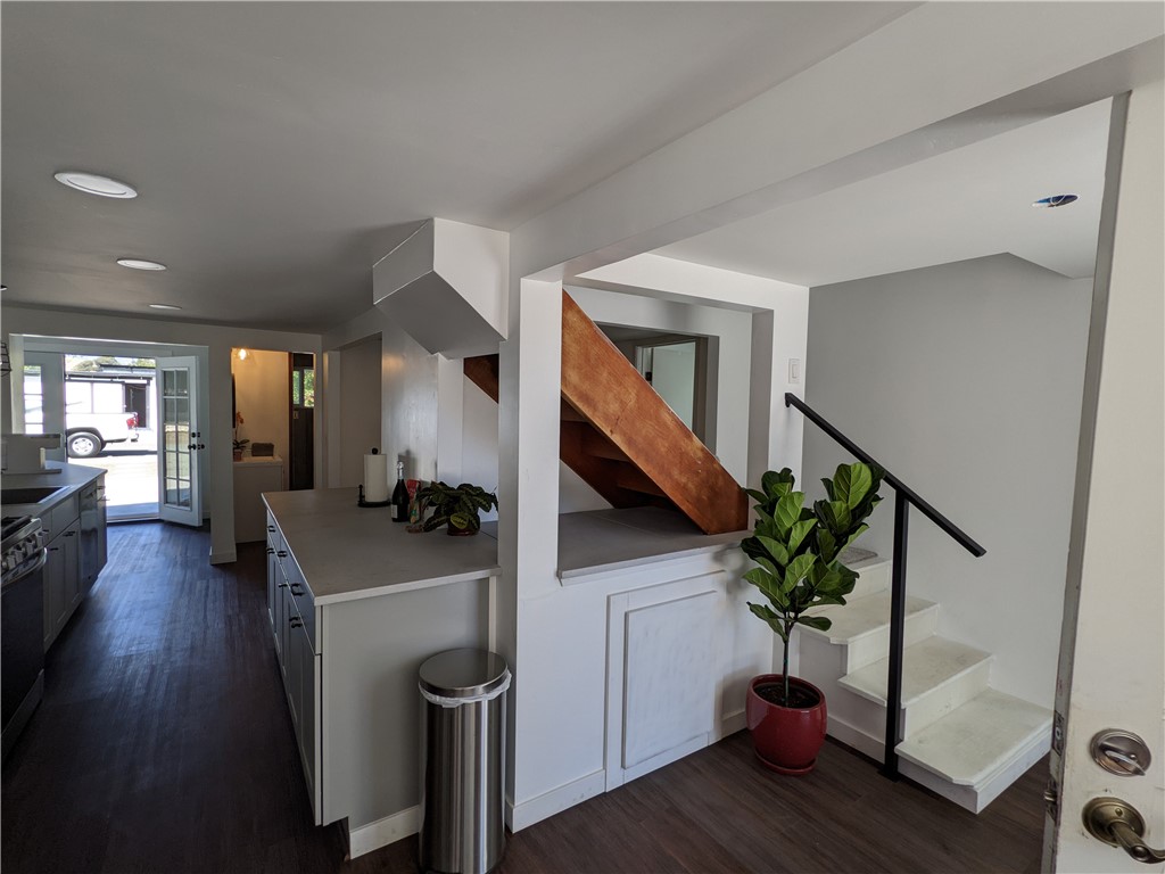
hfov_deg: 94.5
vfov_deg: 78.1
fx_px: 538
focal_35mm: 16
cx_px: 582
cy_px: 437
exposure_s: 1/141
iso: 31
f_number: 2.2
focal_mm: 2.22
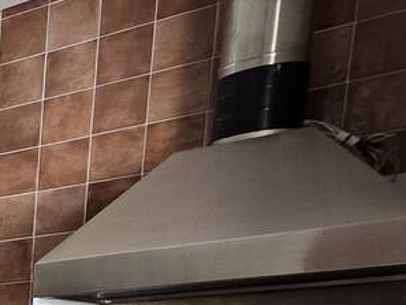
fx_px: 739
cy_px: 517
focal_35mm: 63
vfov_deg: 19.0
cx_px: -462
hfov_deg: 17.6
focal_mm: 2.2
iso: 64
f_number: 2.2
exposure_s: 1/60
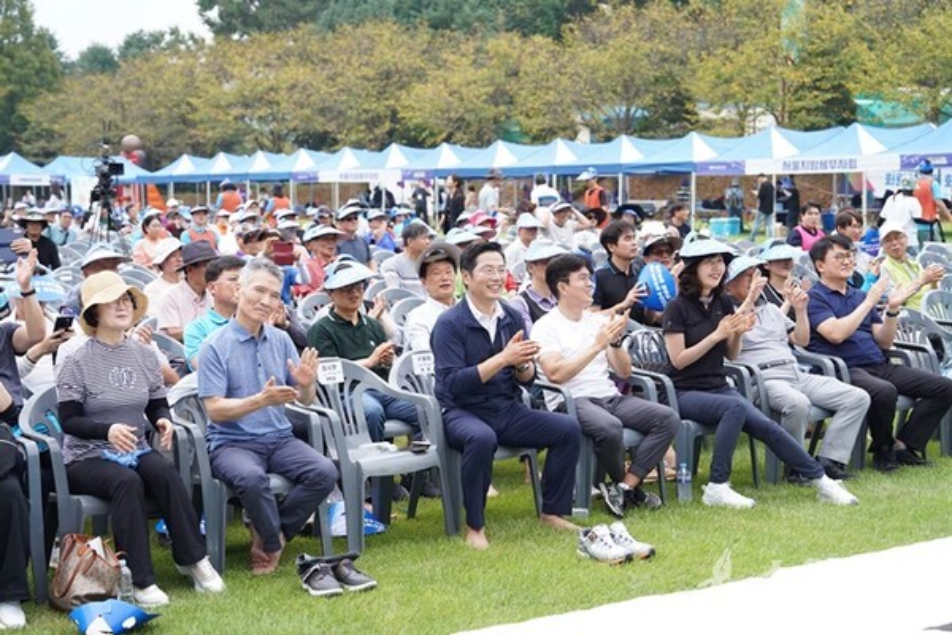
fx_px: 1851
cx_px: 476
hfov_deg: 28.8
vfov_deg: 19.5
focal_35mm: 70
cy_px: 318
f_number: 4.5
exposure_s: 1/4000
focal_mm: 70
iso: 2500
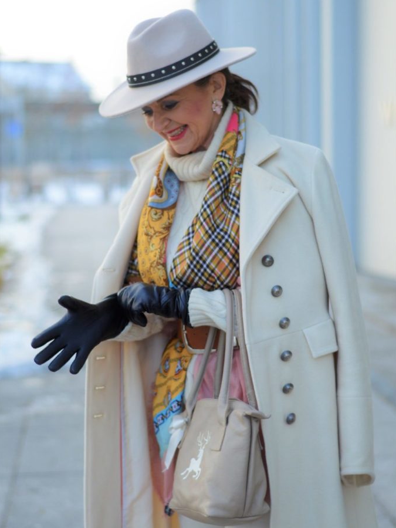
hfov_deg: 18.0
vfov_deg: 23.8
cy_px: 251
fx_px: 1251
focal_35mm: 82
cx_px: 199
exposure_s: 1/2000
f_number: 2.2
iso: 400
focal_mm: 50
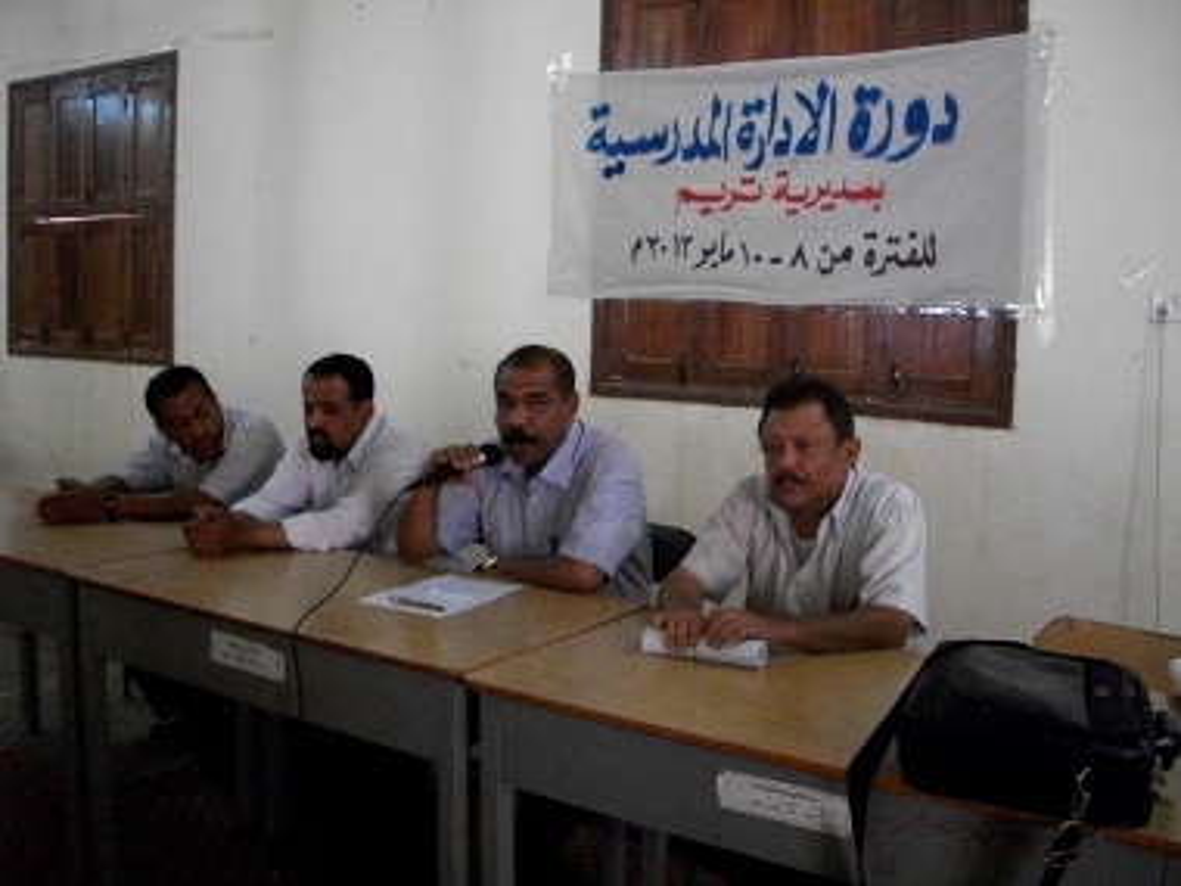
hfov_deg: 52.6
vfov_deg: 40.7
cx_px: 590
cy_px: 443
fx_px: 1194
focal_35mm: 35
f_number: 3.1
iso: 800
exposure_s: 1/80
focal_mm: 6.3
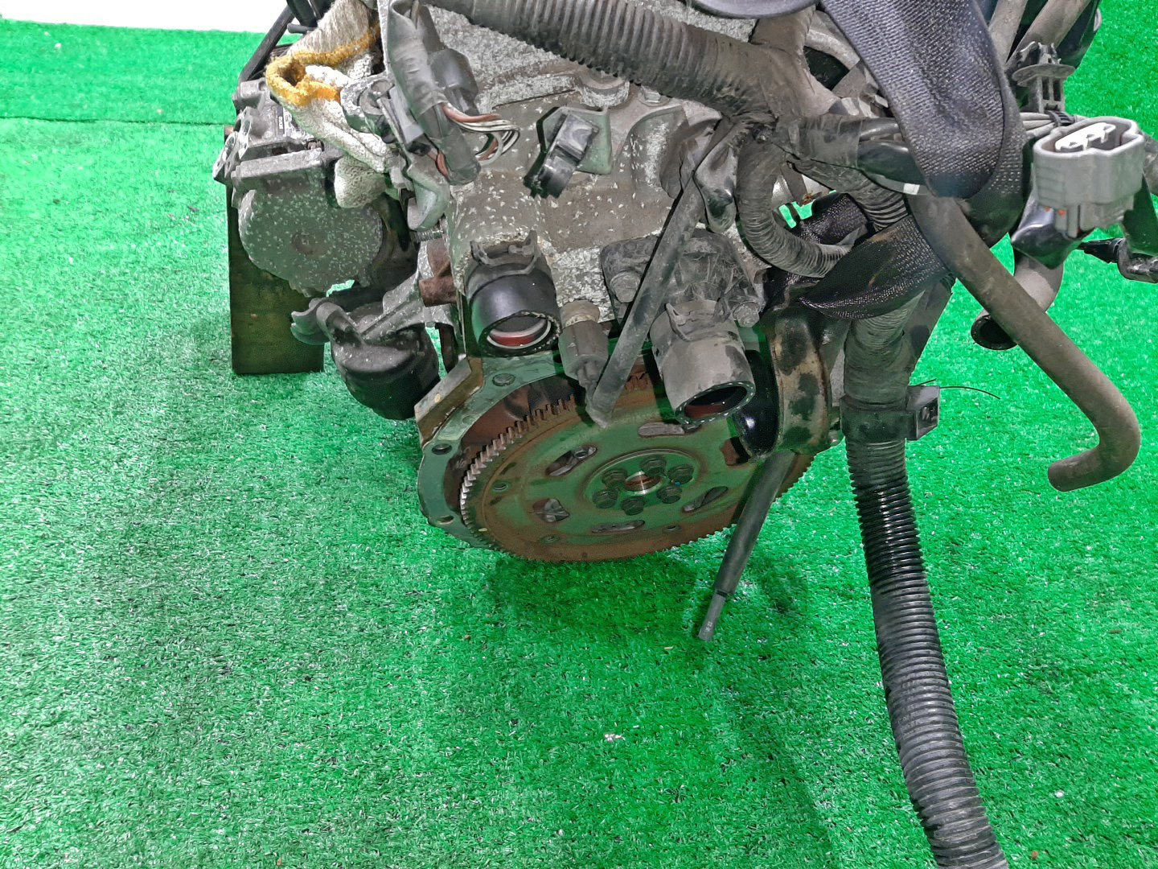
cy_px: 434
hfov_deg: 67.3
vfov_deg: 53.1
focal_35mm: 26
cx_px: 579
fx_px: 870
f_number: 1.7
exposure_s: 1/25
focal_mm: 3.93
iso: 171
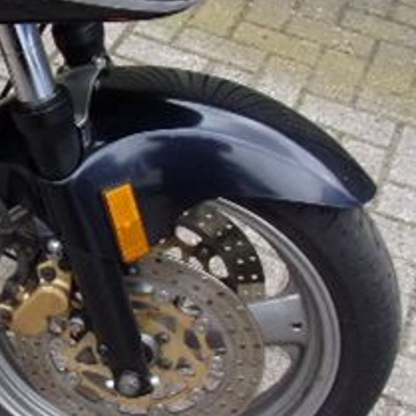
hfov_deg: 24.2
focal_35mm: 65
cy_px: 181
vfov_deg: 26.5
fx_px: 884
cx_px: -74
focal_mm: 4.3
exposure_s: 1/140
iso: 80
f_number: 3.3
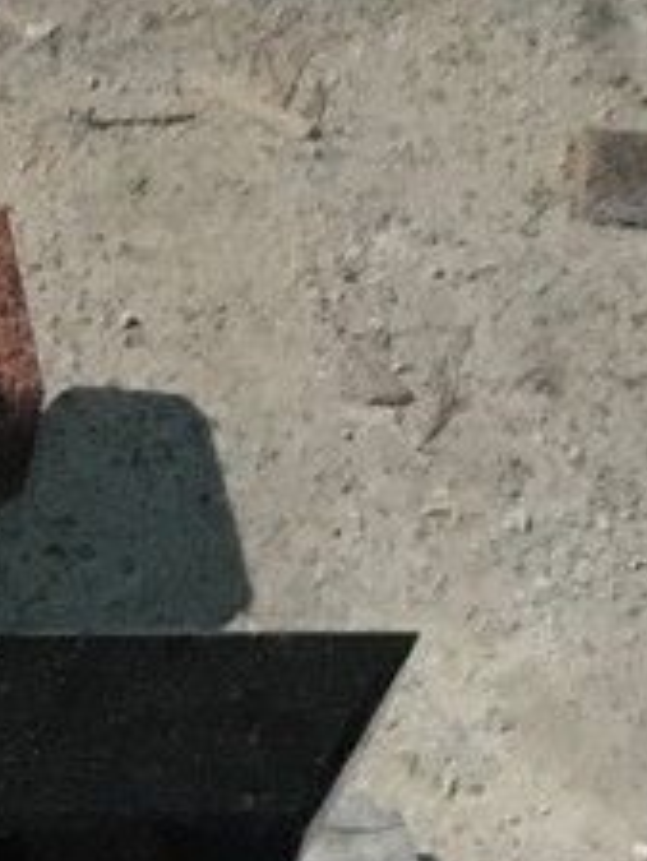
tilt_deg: -68.5
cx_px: -348
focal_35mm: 103
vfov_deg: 16.5
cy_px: 1458
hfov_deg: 13.5
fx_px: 2564
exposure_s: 1/17
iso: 1000
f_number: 2.2
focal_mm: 4.15
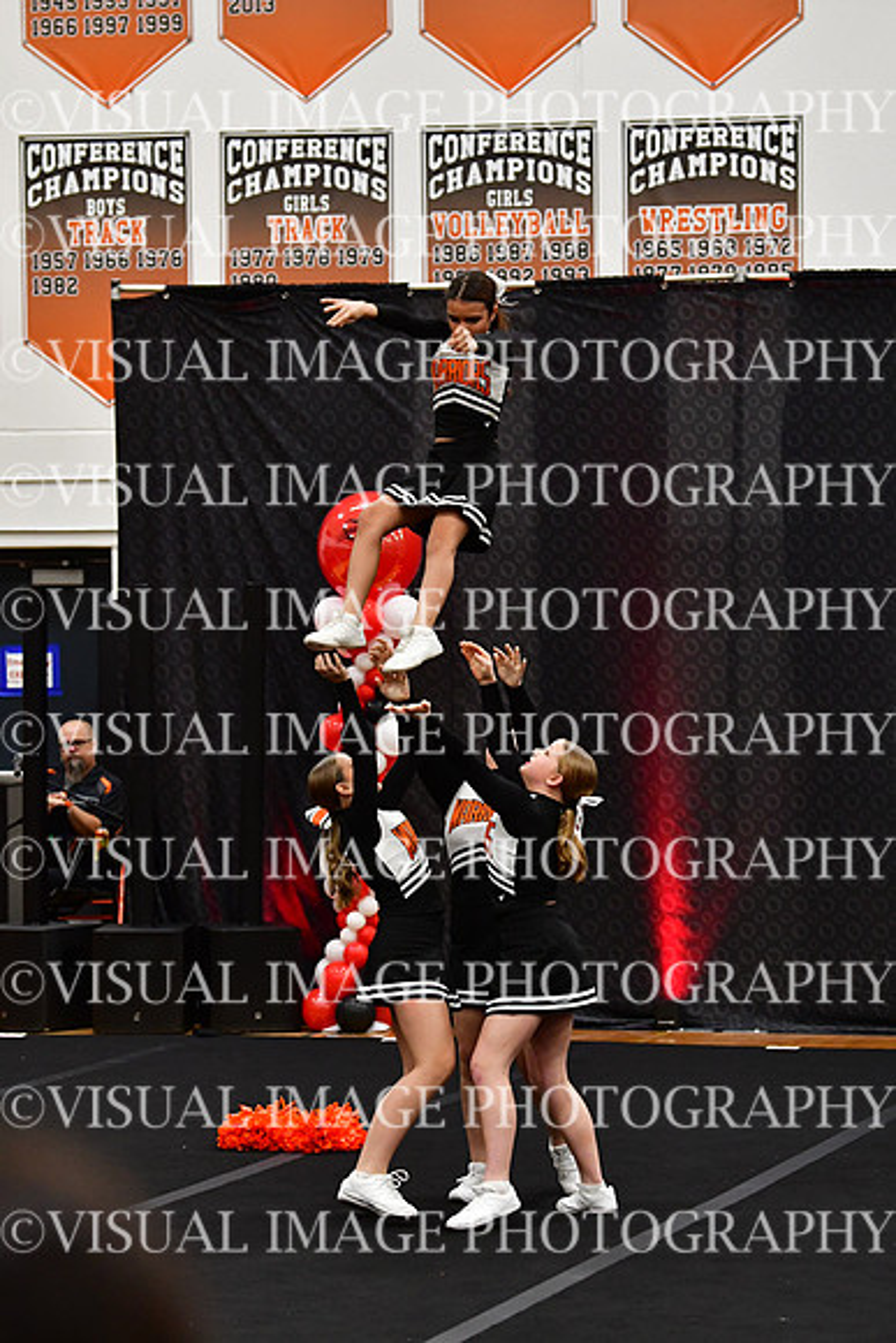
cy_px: 672
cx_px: 448
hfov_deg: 9.0
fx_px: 5708
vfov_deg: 13.4
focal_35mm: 153
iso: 4000
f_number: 3.5
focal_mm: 102
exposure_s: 1/500
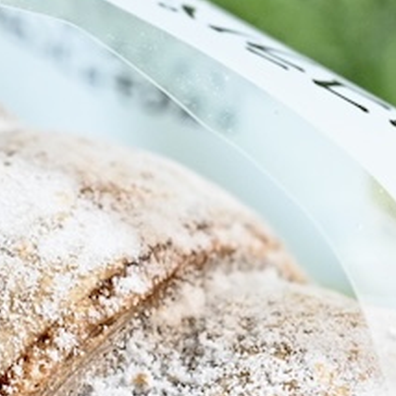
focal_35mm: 238
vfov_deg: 7.3
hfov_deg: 7.2
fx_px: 3080
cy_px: 467
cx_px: -181
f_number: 7.1
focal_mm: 60
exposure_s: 1/160
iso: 6400
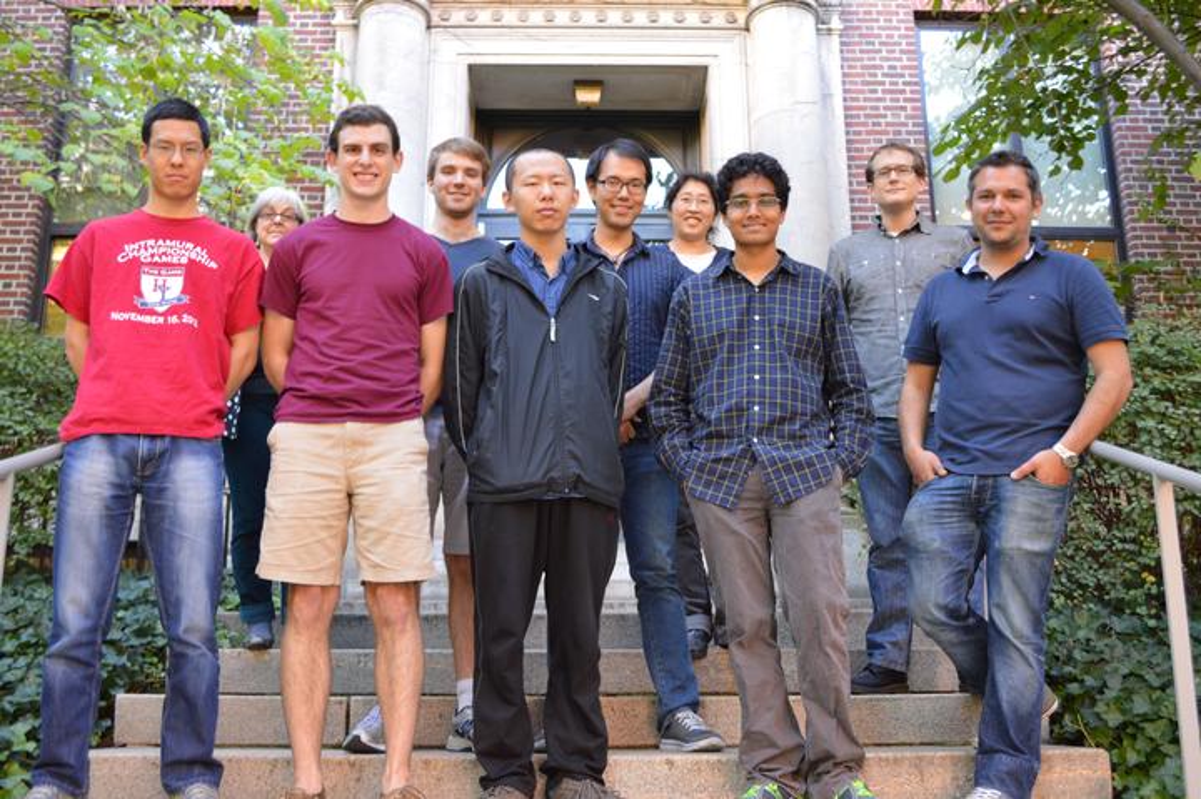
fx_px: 1200
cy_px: 400
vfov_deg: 36.8
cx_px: 600
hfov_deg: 53.2
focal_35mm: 36
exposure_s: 1/30
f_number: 4
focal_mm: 24
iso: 400
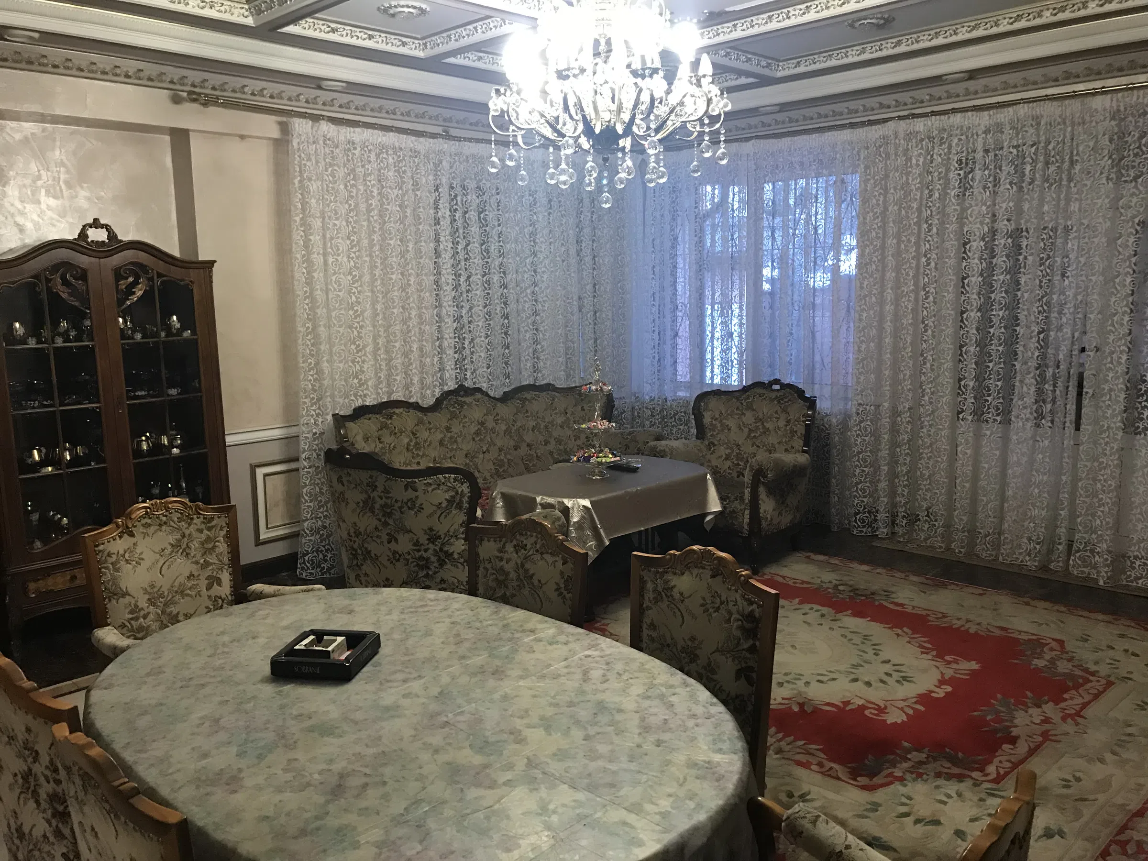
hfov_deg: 63.4
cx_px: 574
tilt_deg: -8.0
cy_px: 430
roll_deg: +1.7
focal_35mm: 28
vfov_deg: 49.7
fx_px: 929
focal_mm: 3.99
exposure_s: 1/17
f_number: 1.8
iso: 100
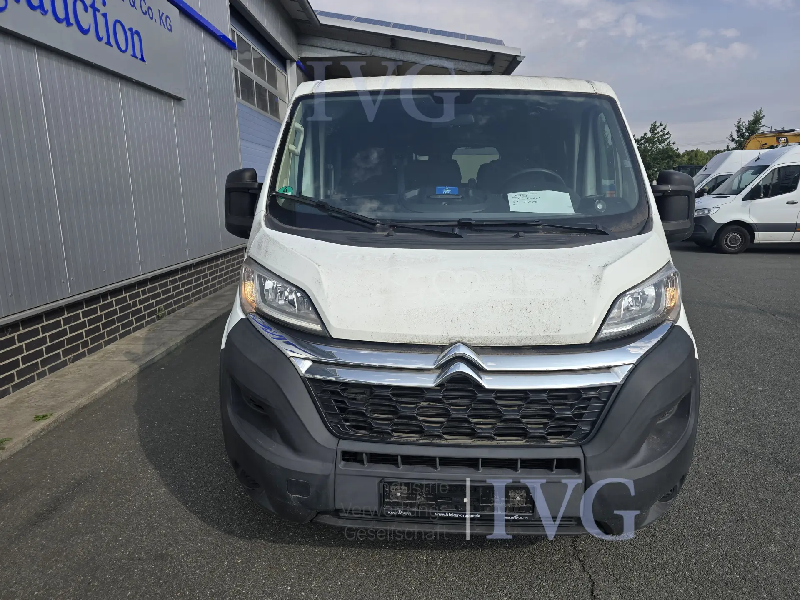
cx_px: 400
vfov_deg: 58.9
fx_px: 532
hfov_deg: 73.9
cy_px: 300
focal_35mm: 23
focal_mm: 6.3
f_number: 1.7
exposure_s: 1/619
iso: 12
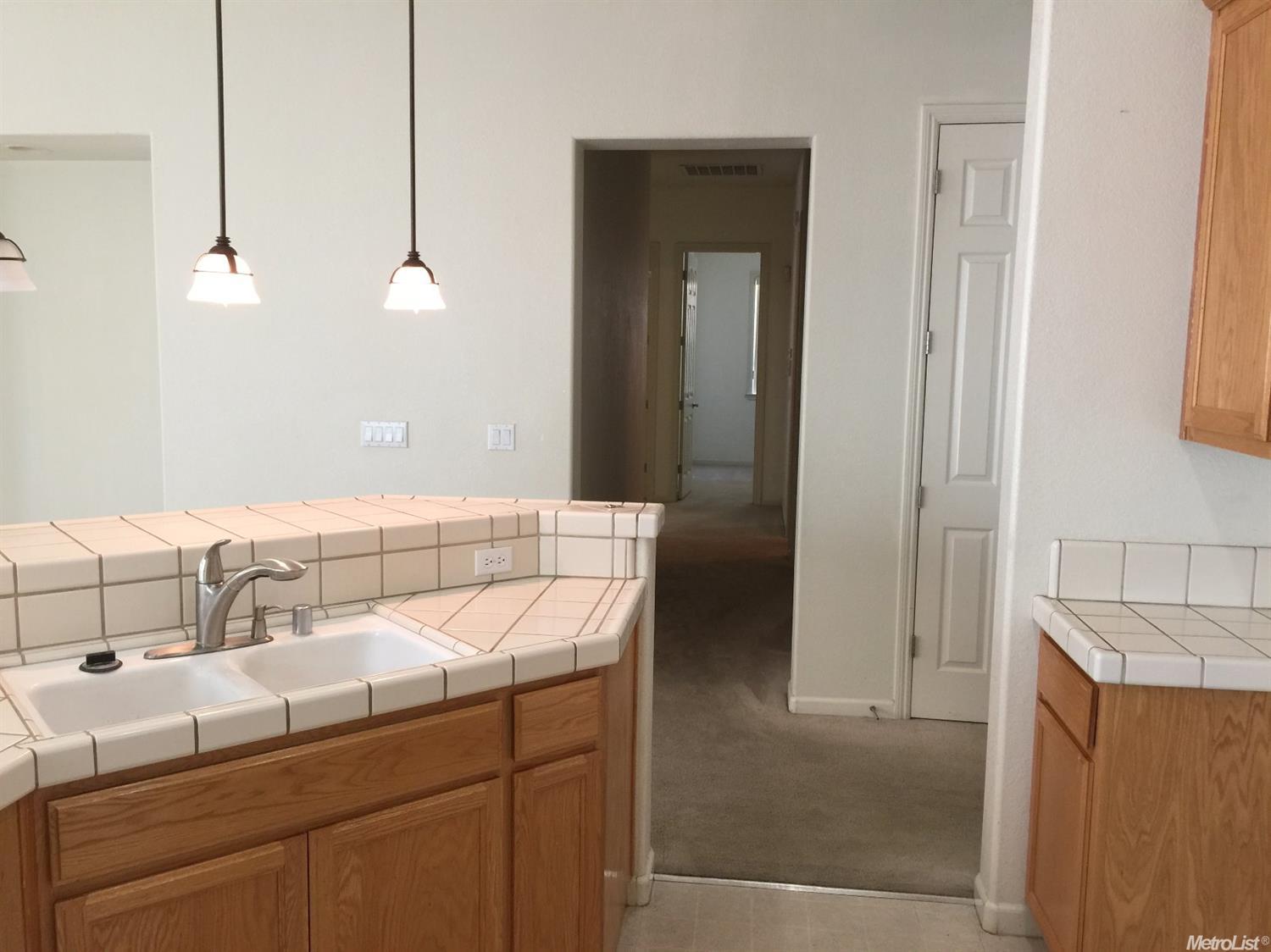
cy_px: 476
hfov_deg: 61.7
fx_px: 1064
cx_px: 636
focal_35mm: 29
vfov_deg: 48.2
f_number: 2.2
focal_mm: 4.15
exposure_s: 1/30
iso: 50
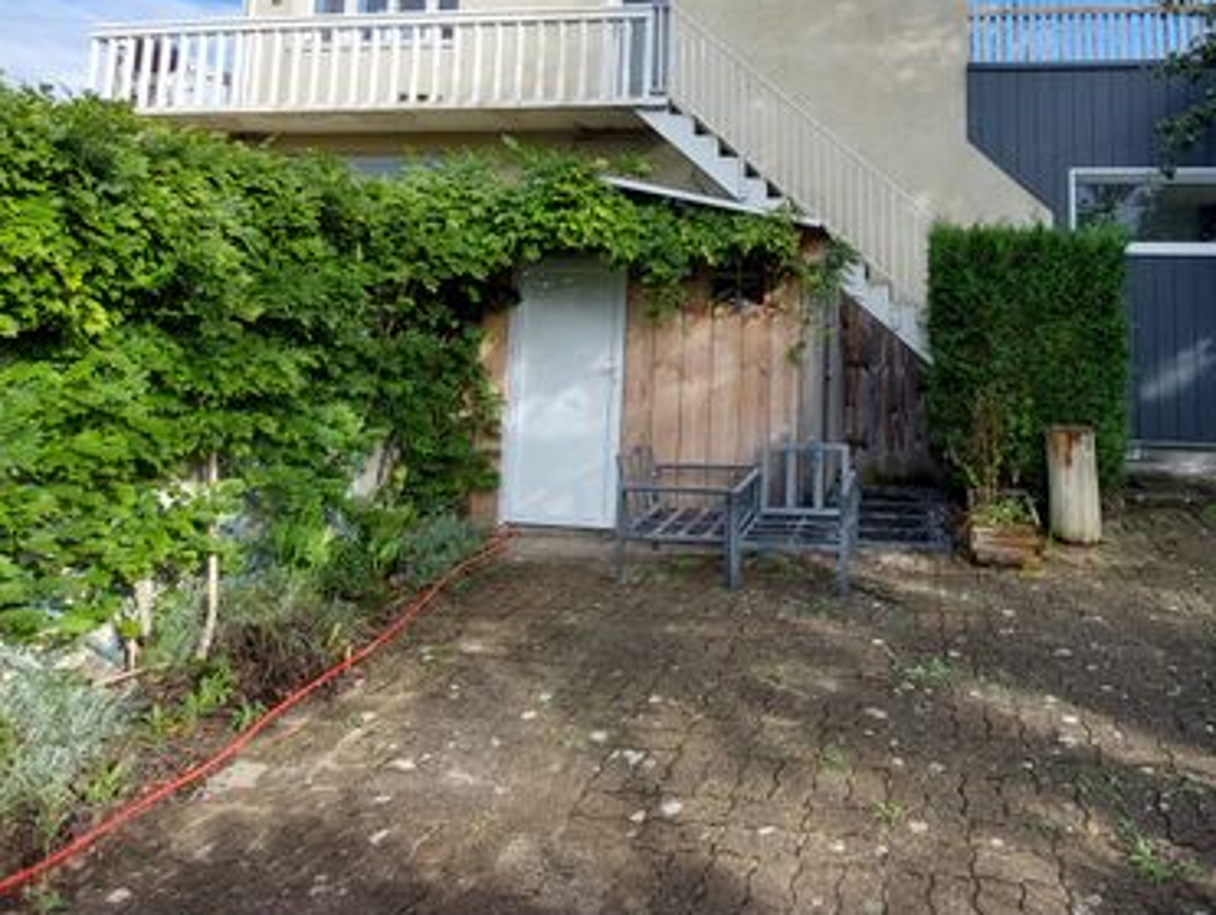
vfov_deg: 60.0
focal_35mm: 21
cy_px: 226
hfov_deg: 76.1
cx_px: 823
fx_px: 738
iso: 50
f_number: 2.2
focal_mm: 1.74
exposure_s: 1/617
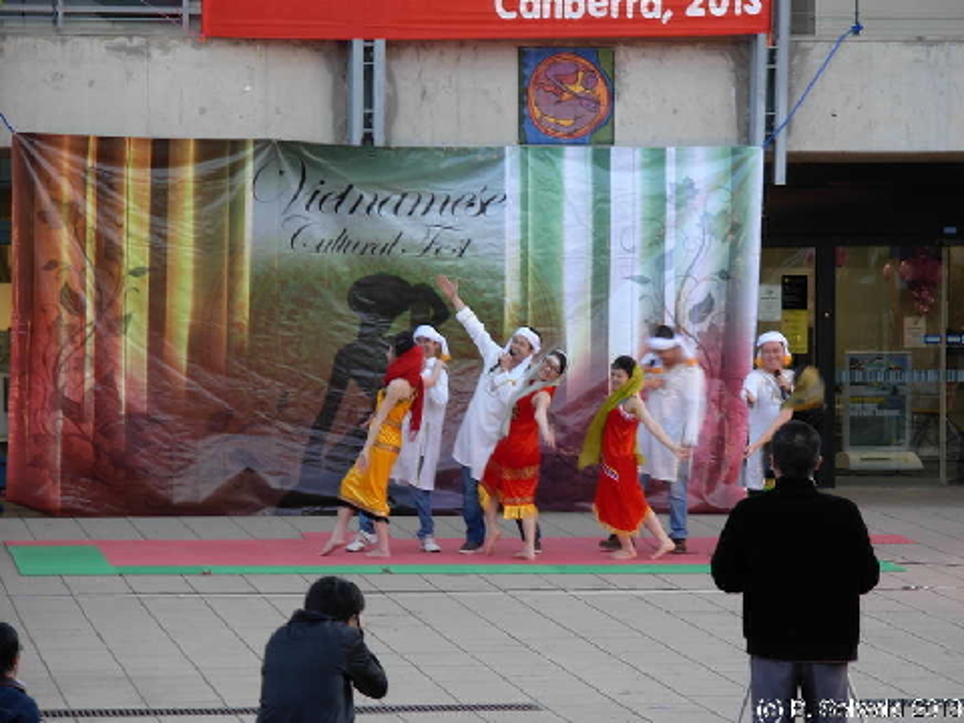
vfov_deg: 7.8
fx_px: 5291
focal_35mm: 190
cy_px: 362
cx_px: 482
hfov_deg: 10.4
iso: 79
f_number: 5
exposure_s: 1/13
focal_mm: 31.4
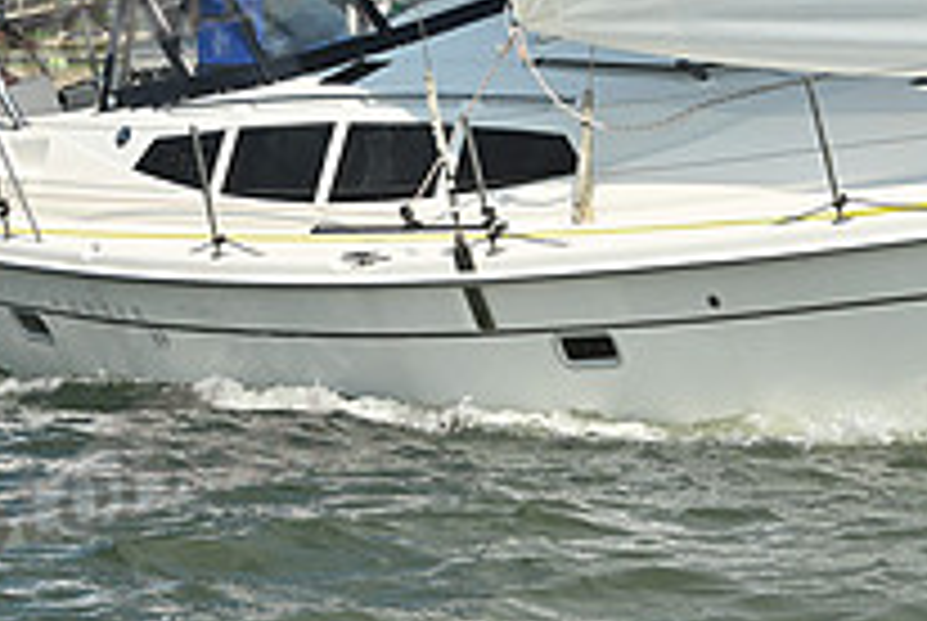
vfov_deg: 7.0
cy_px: 182
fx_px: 5080
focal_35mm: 197
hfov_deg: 10.4
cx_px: 698
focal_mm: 70
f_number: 10
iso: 320
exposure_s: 1/1000
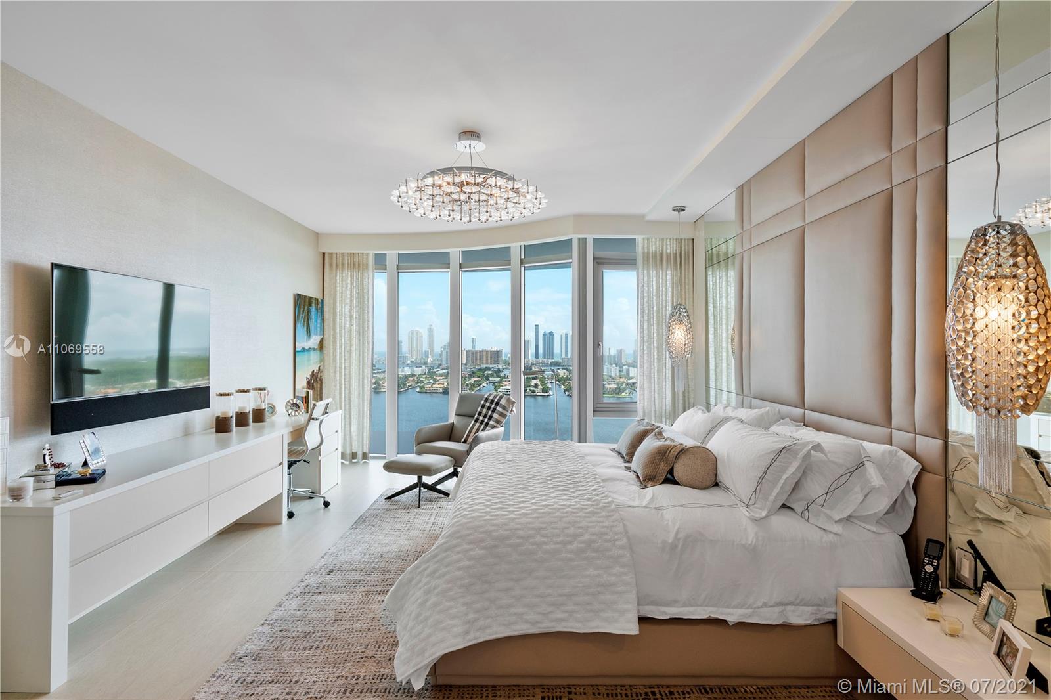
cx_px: 526
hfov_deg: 90.0
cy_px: 350
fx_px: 525
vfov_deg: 67.4
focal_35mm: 18
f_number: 8
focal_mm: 18
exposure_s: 1/100
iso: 320
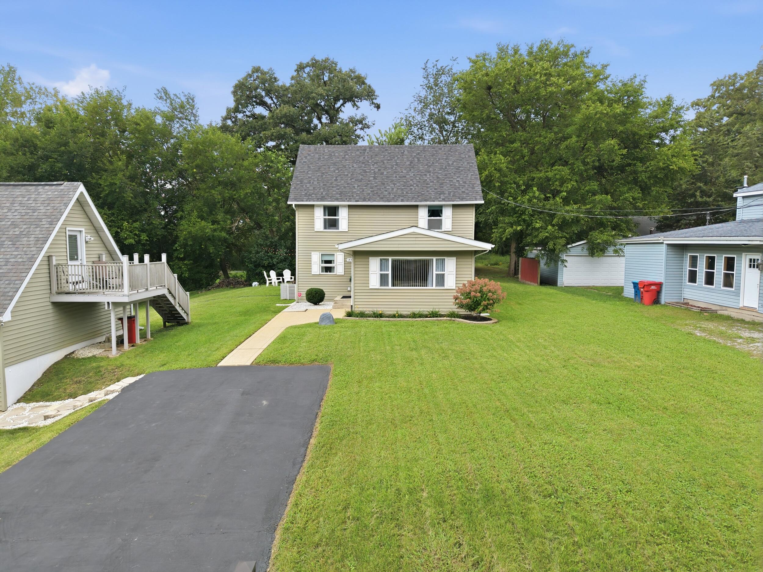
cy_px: 286
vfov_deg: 56.8
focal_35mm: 24
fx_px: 529
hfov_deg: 71.6
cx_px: 382
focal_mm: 8.7
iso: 400
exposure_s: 1/3200
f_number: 1.8
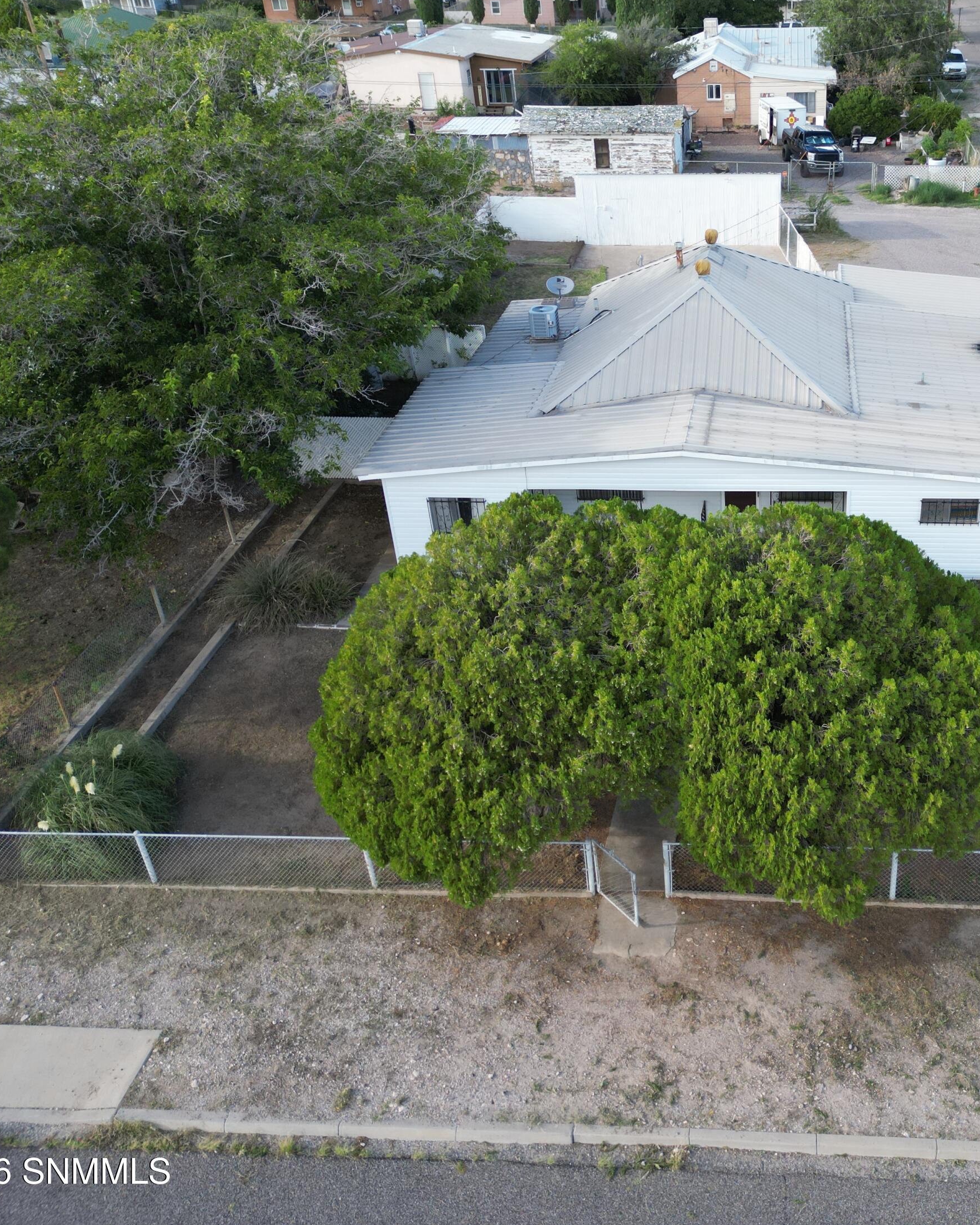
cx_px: 741
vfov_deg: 55.7
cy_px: 601
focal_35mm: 32
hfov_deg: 44.2
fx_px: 1160
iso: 130
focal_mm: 6.72
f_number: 1.7
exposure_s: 1/500
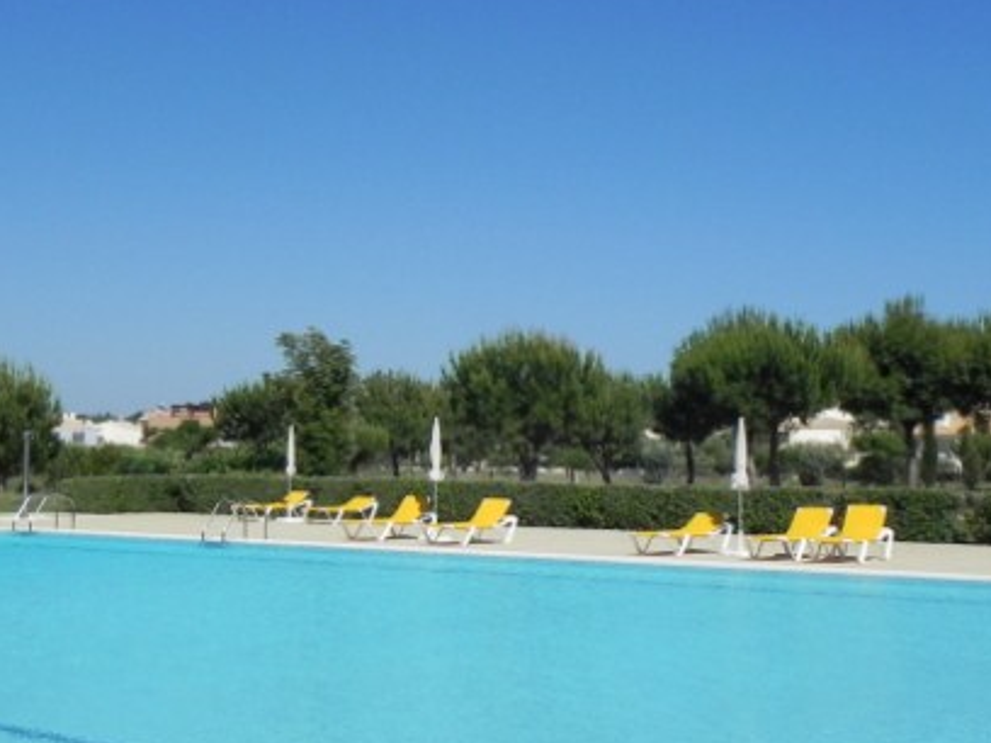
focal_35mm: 58
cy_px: 362
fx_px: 1660
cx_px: 420
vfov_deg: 25.2
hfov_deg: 33.2
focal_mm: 6.6
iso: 160
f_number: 8
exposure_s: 1/677
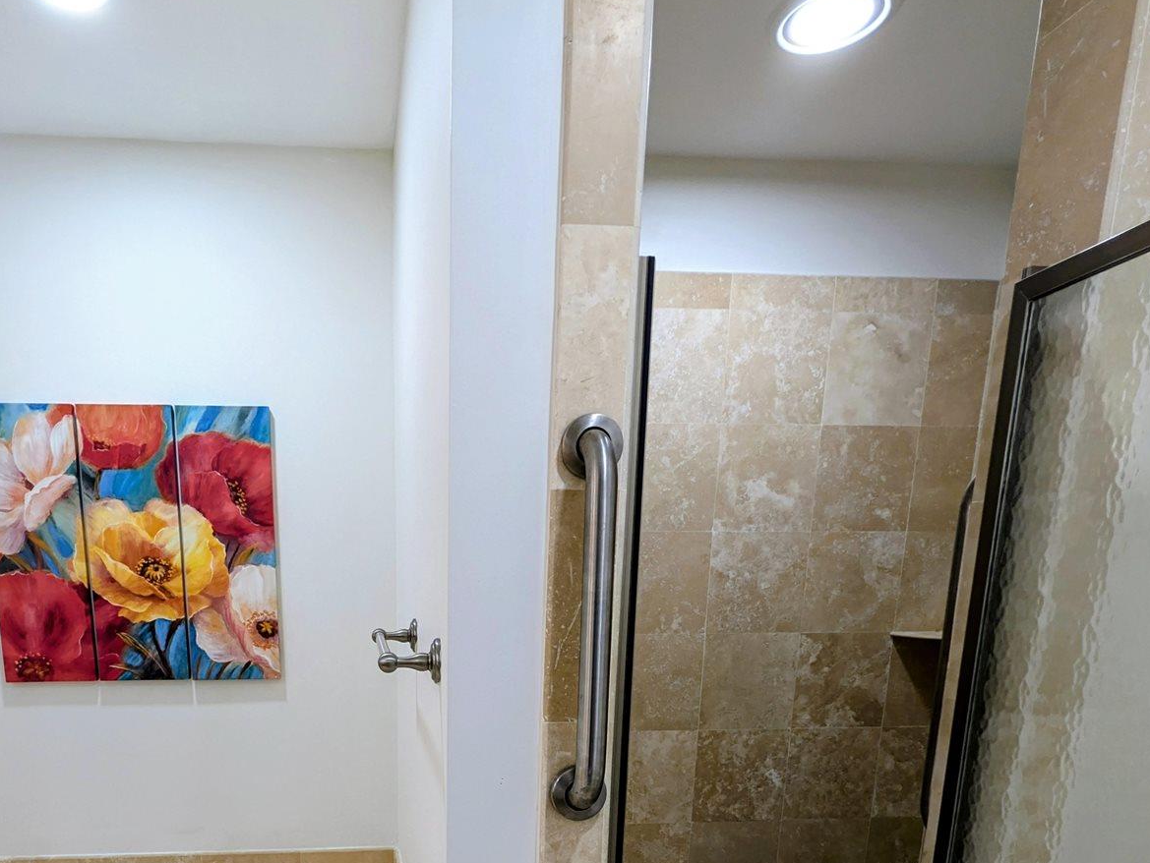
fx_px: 698
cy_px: 728
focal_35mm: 21
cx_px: 422
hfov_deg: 77.4
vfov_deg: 57.2
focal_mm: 2.02
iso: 70
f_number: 1.7
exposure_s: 1/60
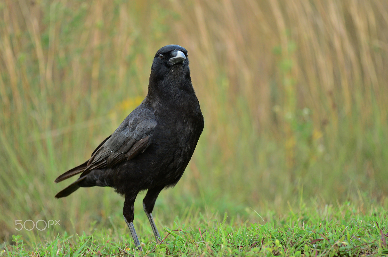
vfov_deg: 5.1
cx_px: 194
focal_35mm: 270
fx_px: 2903
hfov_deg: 7.6
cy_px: 128
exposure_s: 1/320
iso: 800
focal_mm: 180
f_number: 3.5
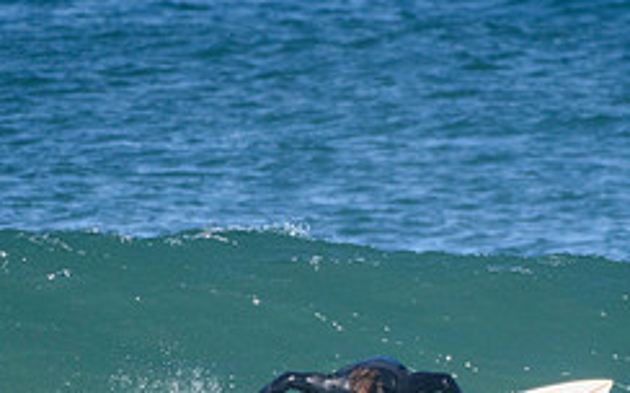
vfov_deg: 0.7
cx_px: 400
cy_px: 462
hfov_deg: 1.2
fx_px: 31237
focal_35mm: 1821
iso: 800
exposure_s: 1/4000
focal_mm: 500
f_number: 5.6
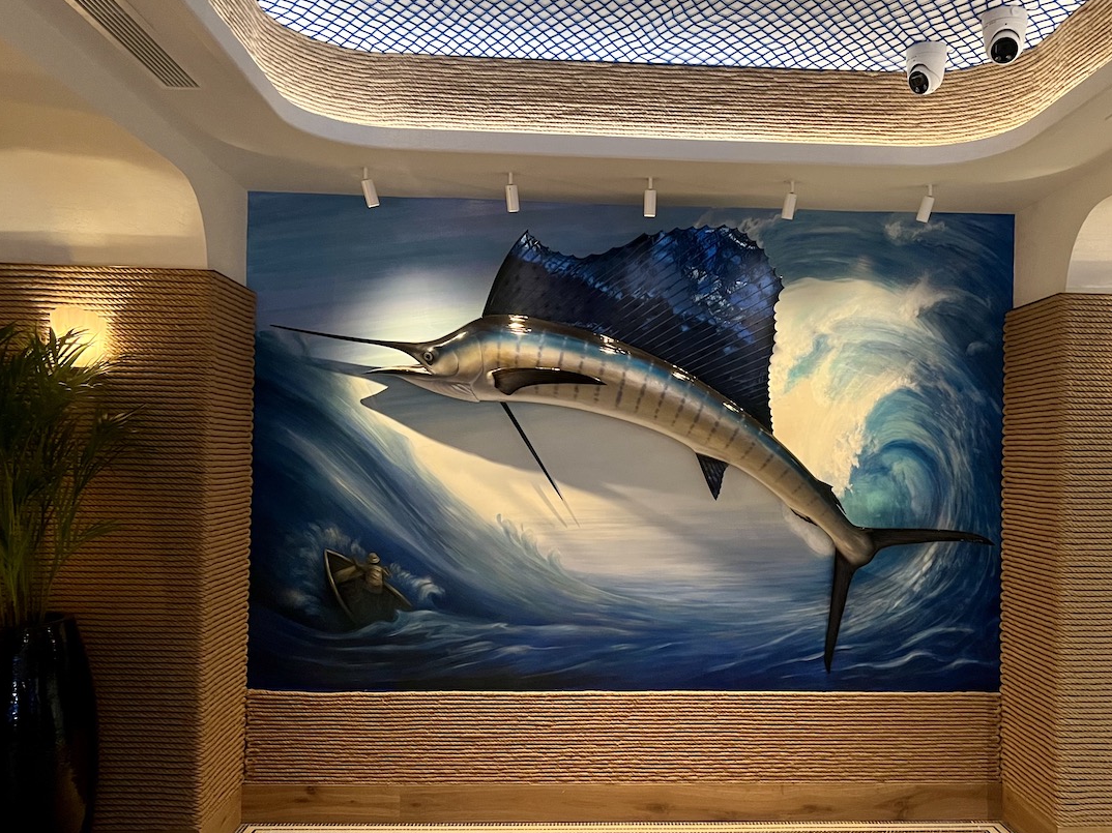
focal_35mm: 31
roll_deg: +0.7
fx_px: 996
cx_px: 625
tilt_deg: +0.5
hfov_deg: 58.2
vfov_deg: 45.4
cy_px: 447
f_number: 1.5
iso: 640
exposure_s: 1/36
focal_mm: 5.7
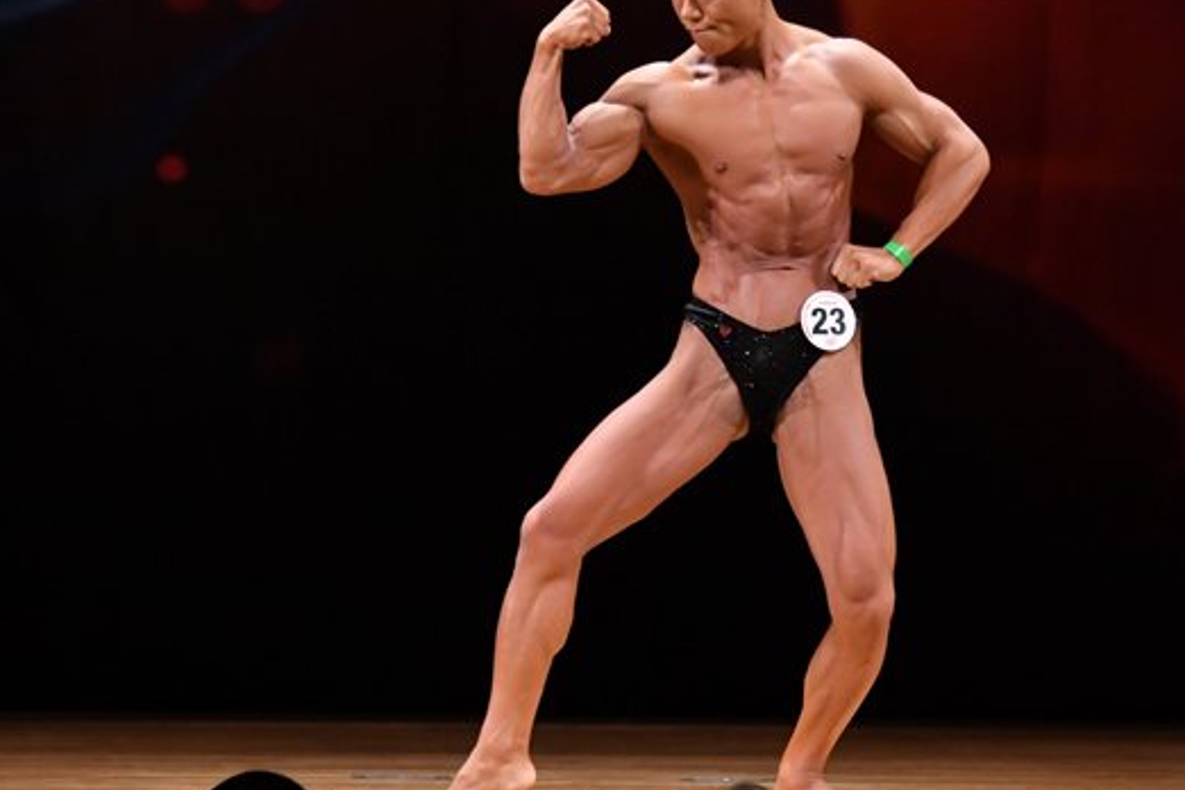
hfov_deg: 5.8
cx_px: 743
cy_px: 356
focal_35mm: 356
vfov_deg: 3.9
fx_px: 11717
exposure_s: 1/400
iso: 4000
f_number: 5.6
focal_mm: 160
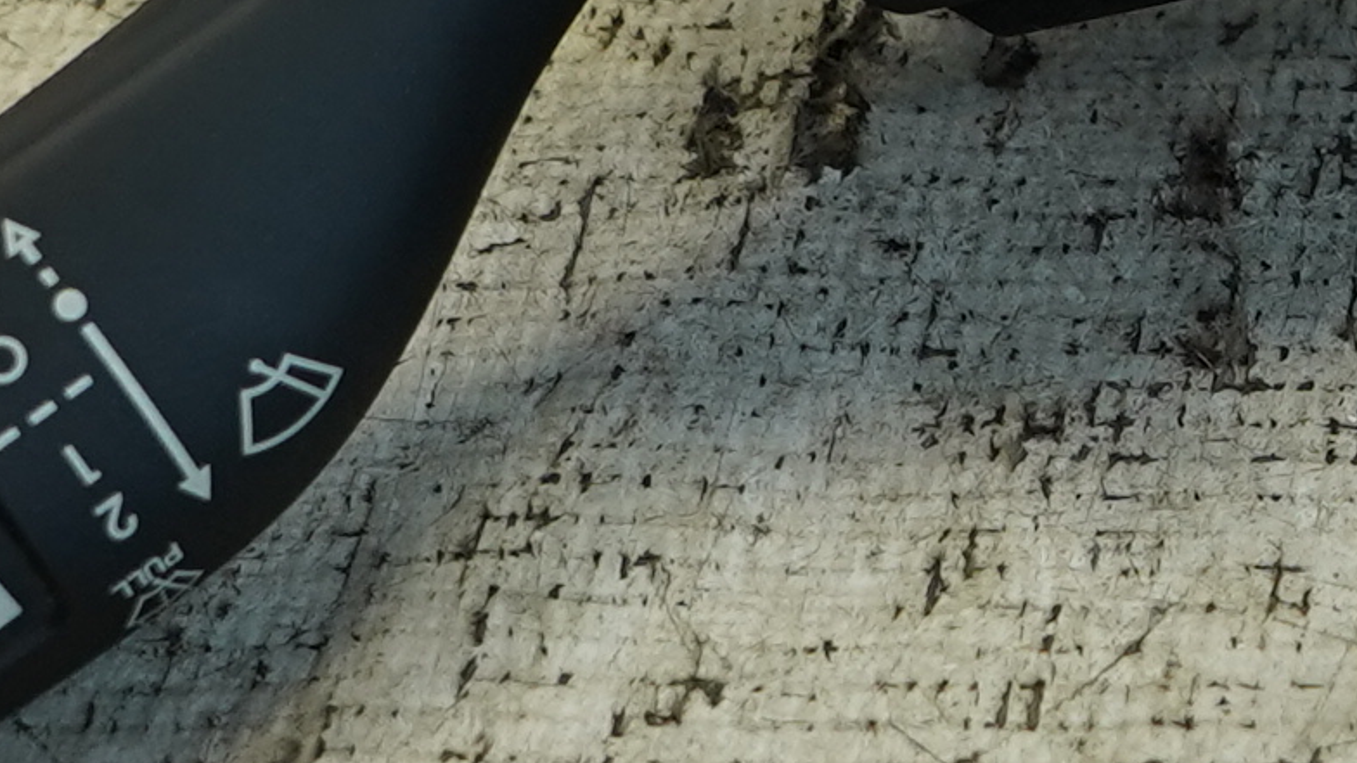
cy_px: -73
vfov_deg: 7.4
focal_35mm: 163
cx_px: 2055
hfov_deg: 12.5
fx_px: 5865
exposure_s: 1/160
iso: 400
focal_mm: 21
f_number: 4
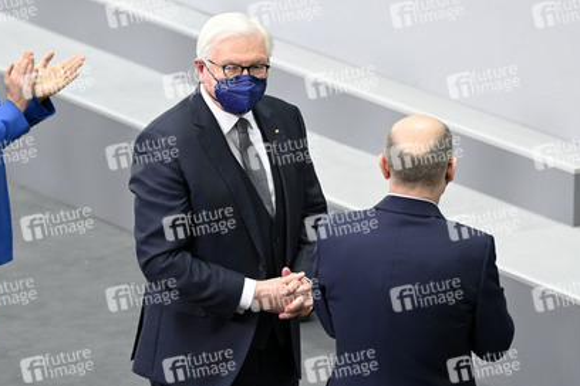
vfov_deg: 5.2
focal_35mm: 265
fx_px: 4269
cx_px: 304
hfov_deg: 7.8
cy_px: 189
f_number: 5.6
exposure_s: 1/320
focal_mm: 240
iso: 8000
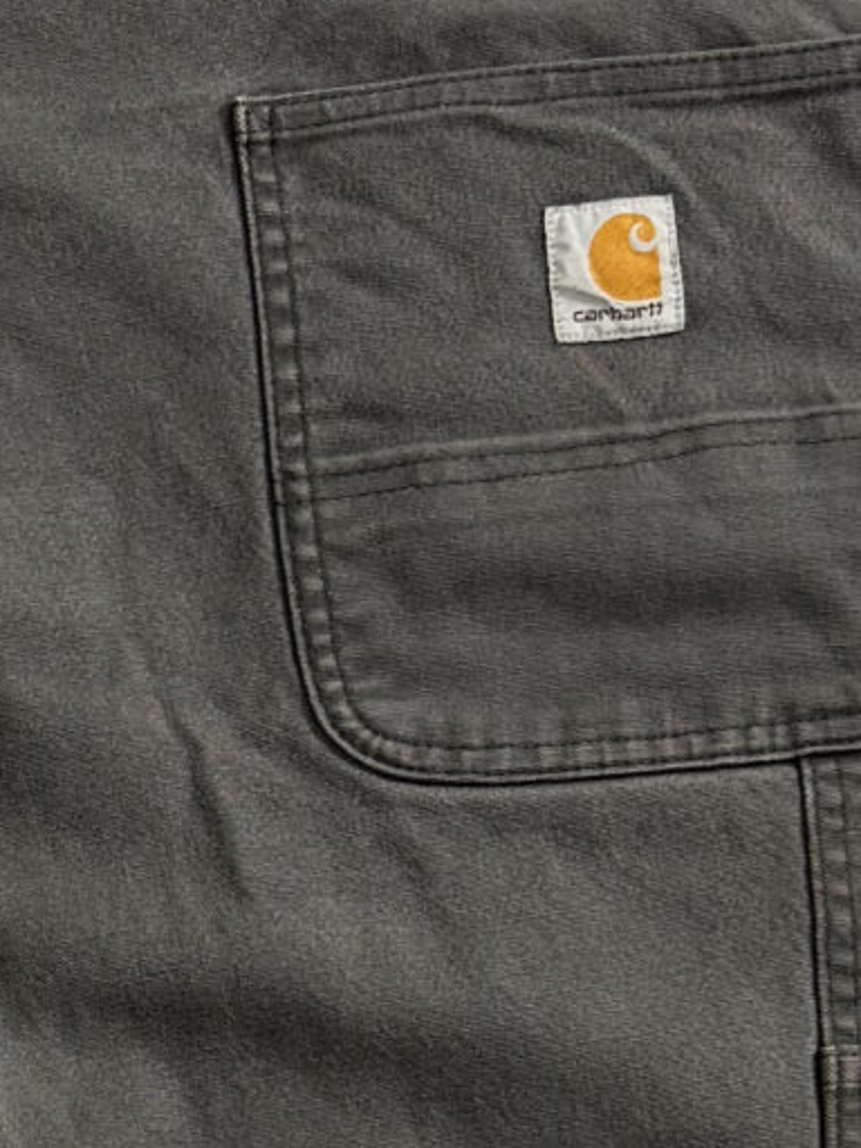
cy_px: 1617
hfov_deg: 12.1
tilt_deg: -87.5
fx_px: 3980
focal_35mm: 120
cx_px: -141
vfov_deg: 15.4
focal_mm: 6.76
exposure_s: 1/60
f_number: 1.78
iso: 125
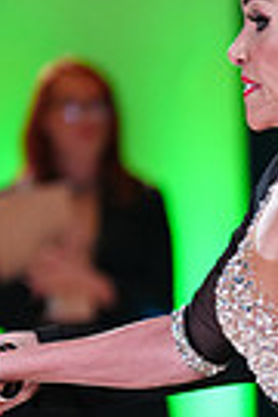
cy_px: 587
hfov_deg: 2.2
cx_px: 465
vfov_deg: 3.3
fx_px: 7112
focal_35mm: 614
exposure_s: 1/400
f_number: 2.8
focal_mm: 143
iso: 2000
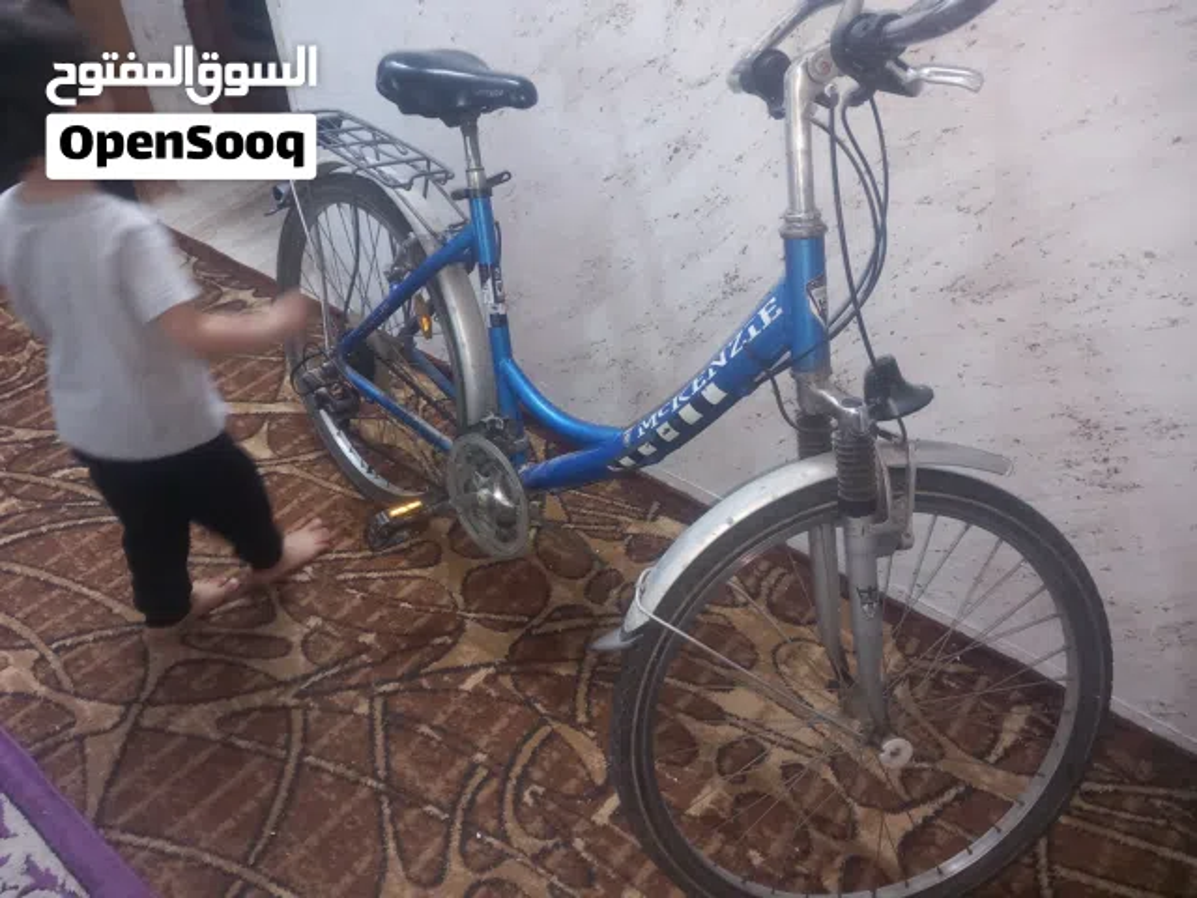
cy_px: 449
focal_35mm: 27
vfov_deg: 51.4
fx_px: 934
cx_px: 598
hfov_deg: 65.3
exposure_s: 1/25
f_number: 1.8
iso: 250
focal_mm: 4
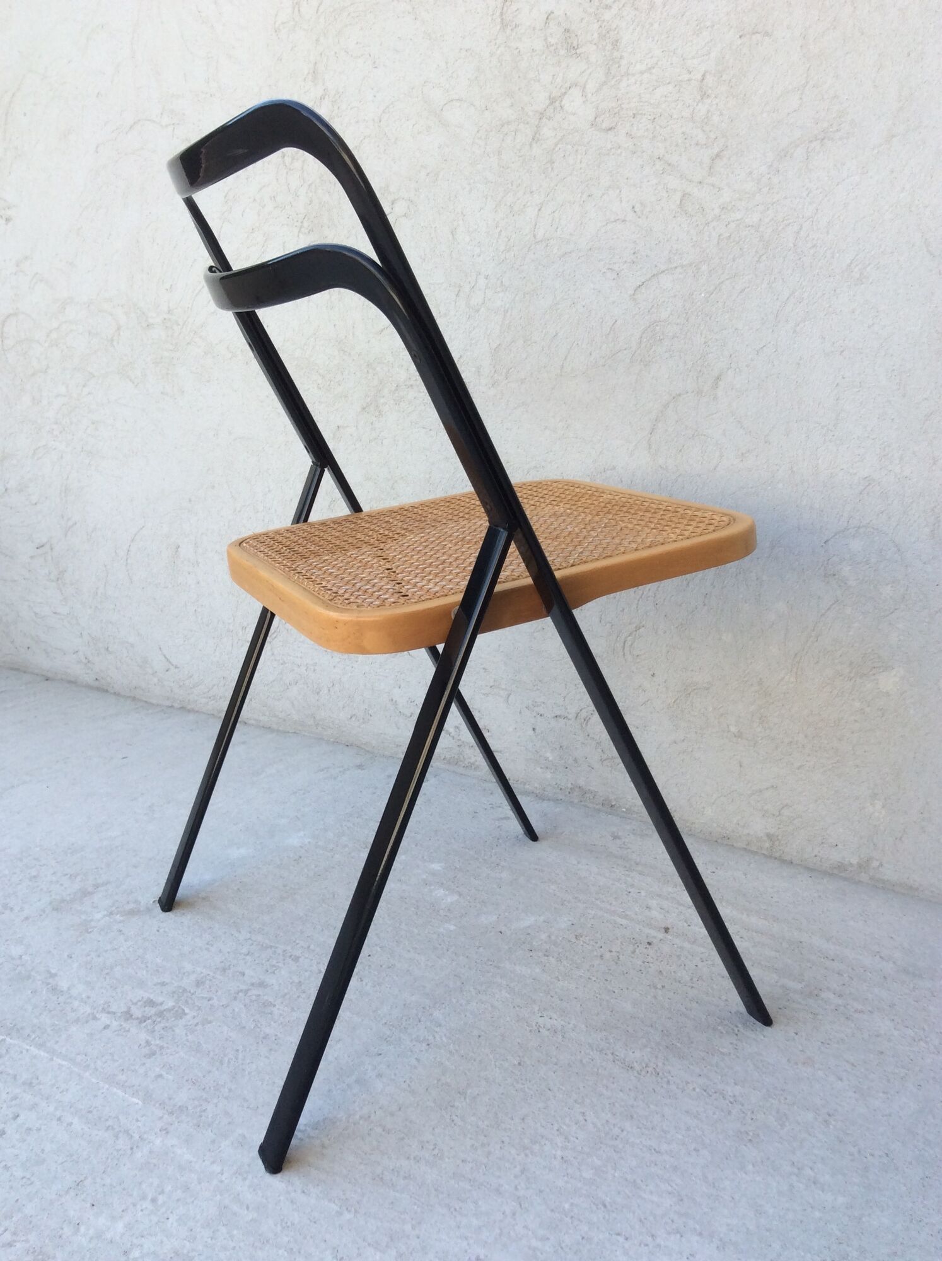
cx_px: 471
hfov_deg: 44.1
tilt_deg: -13.1
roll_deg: -0.7
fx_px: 1164
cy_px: 630
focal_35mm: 32
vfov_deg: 56.9
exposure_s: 1/216
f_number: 2.4
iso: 32
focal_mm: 3.3
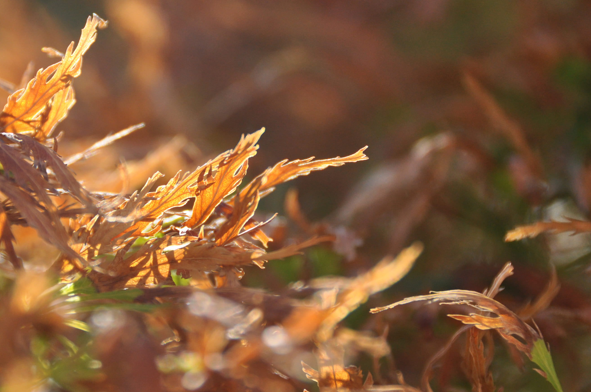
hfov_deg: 8.0
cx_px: 198
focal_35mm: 258
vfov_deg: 5.3
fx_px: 4227
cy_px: 232
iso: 400
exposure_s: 1/1250
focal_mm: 105
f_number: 5.3
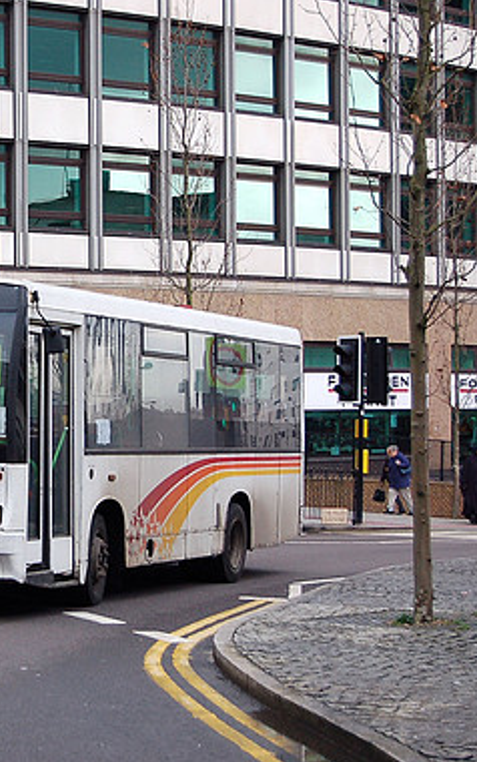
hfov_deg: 12.3
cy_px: 384
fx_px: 2176
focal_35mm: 105
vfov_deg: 19.9
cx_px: -44
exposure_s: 1/500
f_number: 5.3
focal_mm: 45
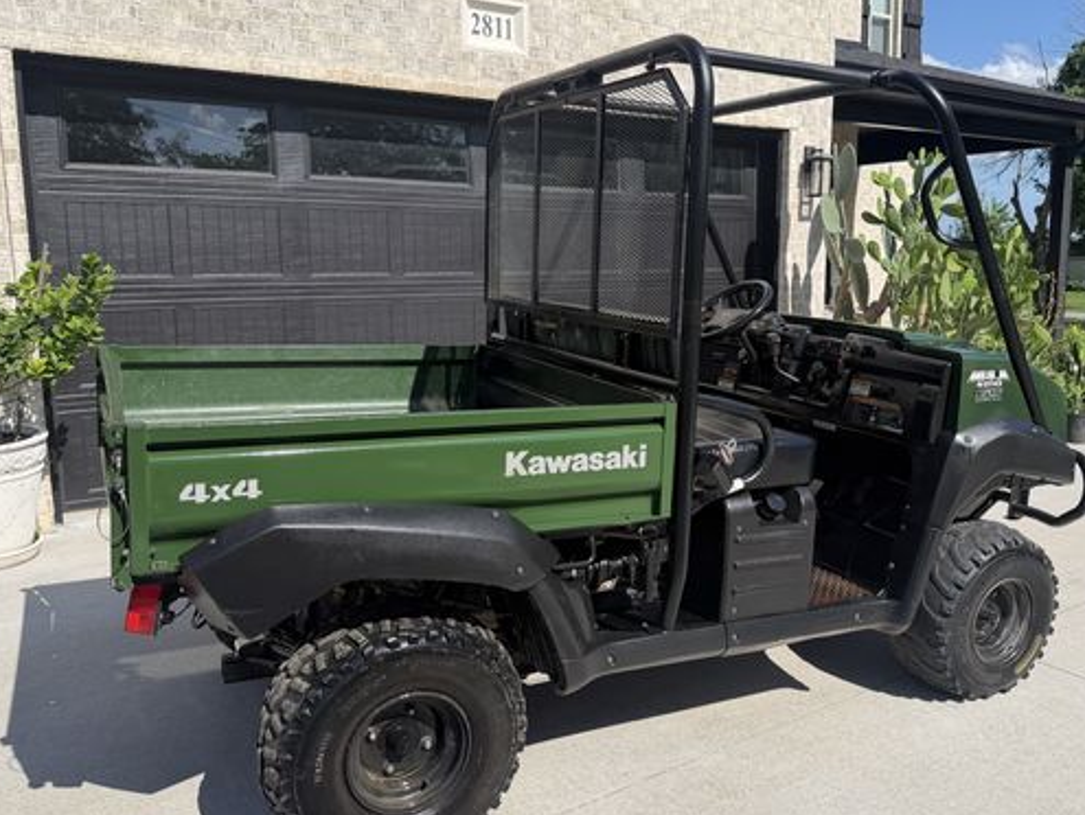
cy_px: 403
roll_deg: +1.6
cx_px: 596
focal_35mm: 31
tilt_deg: -9.0
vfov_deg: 45.5
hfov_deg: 58.2
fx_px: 972
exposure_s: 1/4405
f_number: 1.78
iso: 80
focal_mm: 6.76
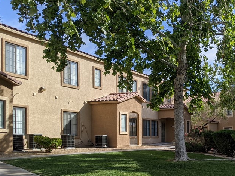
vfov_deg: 32.1
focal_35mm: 44
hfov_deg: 41.4
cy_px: 139
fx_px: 299
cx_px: 183
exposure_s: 1/1957
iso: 44
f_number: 1.8
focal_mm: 4.44
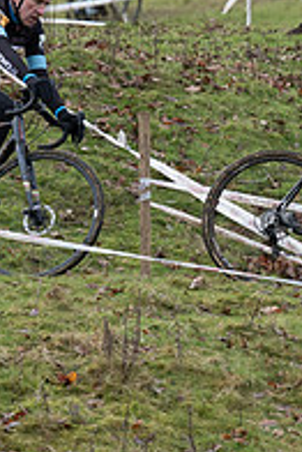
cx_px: 389
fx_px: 7398
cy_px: 52
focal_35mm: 589
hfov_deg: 2.3
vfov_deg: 3.5
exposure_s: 1/1000
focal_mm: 140
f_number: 3.5
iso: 1000
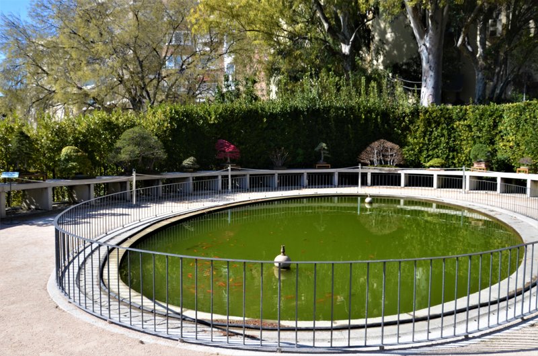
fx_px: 470
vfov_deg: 41.5
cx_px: 269
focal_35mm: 32
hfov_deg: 59.6
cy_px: 178
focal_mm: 21
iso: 400
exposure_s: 1/400
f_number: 10
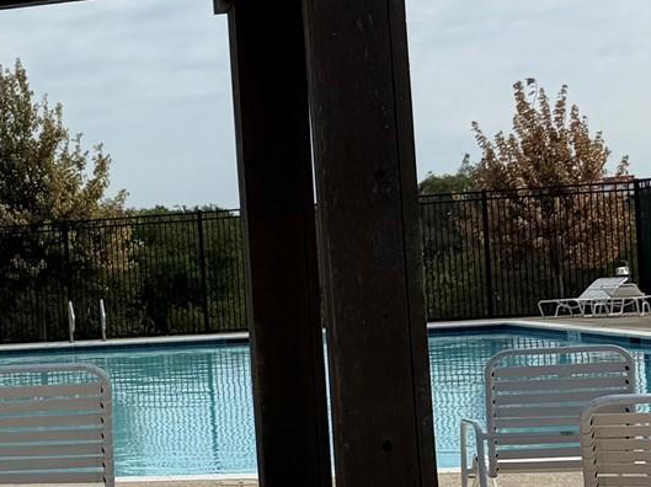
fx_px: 1748
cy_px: 298
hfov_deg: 17.1
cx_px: -543
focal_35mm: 93
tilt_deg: +0.4
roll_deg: +4.1
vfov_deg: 15.9
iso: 80
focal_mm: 6.76
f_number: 1.78
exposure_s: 1/8130
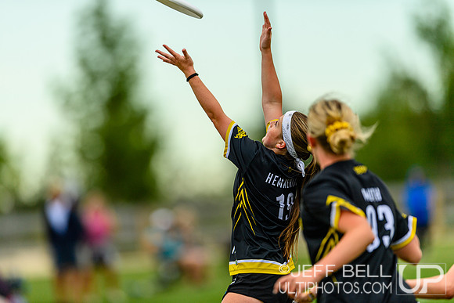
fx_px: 5045
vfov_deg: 3.4
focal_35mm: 400
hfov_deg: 5.2
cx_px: 227
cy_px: 152
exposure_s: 1/1250
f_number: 3.2
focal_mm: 400
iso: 160
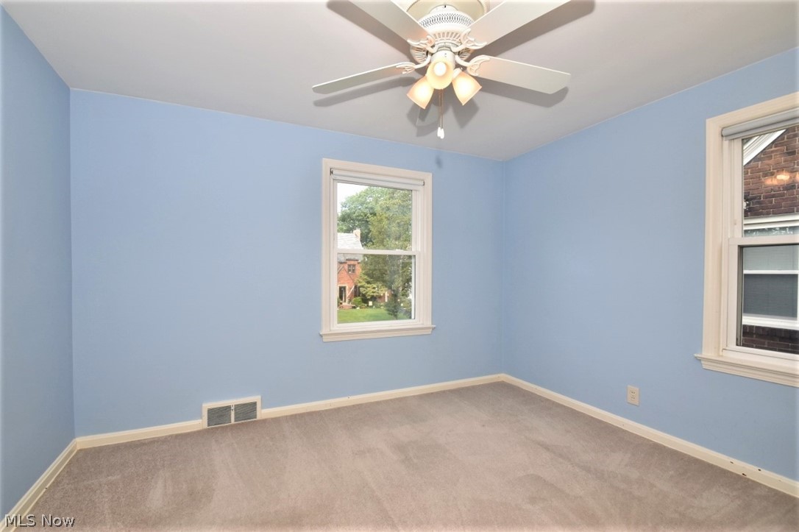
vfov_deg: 77.3
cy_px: 266
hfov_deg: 100.4
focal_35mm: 15
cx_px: 400
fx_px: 333
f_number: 14
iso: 400
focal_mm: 10
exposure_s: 1/60
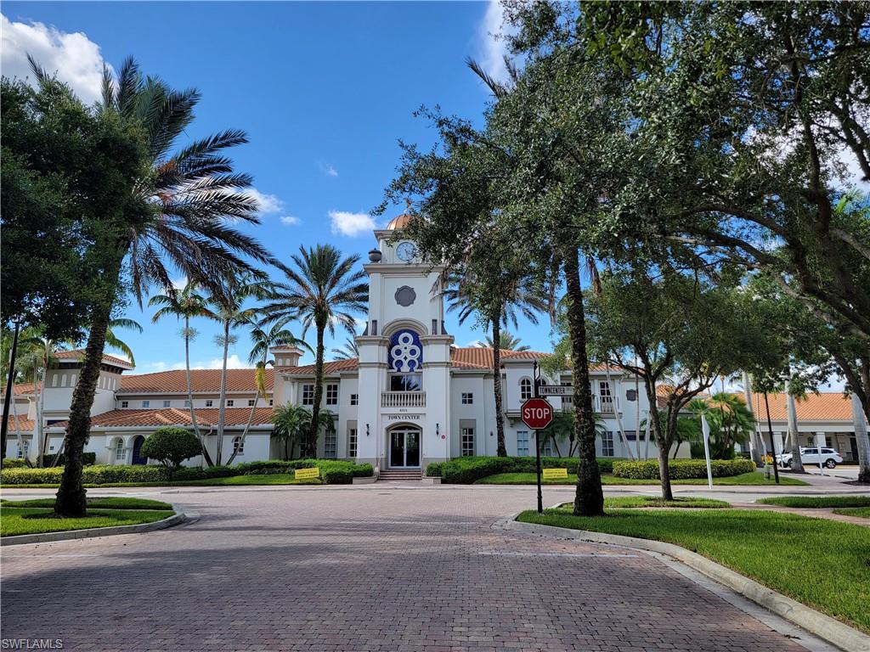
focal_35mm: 24
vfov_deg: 56.8
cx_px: 435
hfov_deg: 71.6
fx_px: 603
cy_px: 326
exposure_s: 1/451
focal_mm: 6.7
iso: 16
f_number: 1.8
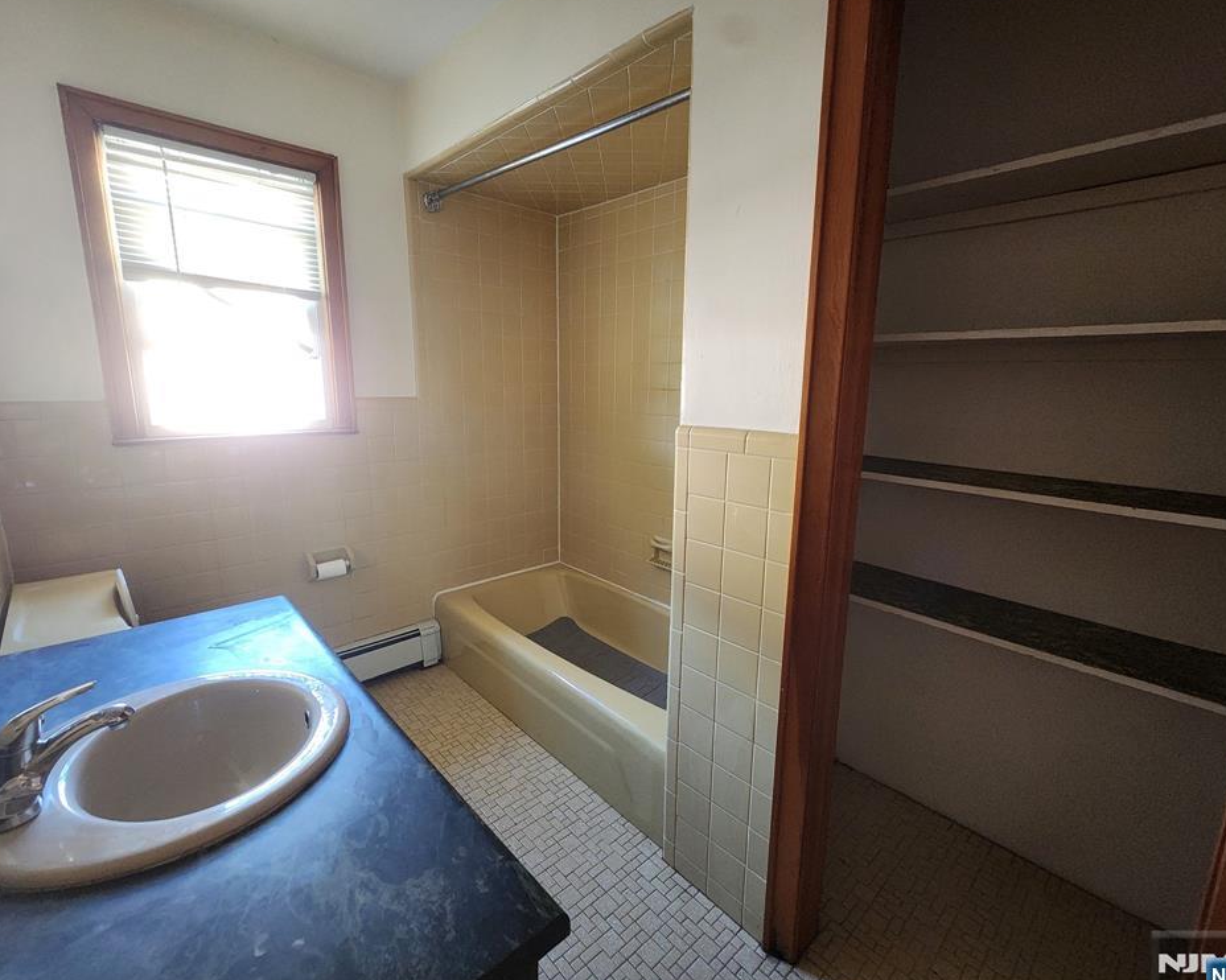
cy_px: 487
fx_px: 508
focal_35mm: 14
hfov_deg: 100.7
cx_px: 609
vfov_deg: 88.0
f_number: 2.2
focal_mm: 2.2
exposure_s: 1/30
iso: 320
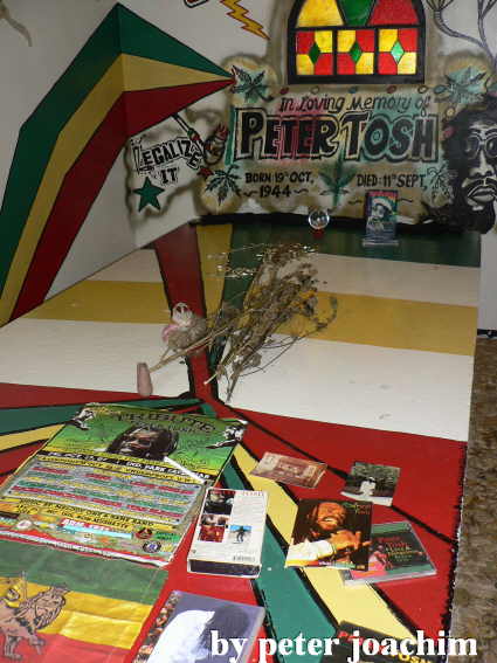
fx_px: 670
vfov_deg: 52.6
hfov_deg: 40.7
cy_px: 332
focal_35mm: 35
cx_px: 248
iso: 100
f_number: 2.8
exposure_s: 1/60
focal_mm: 6
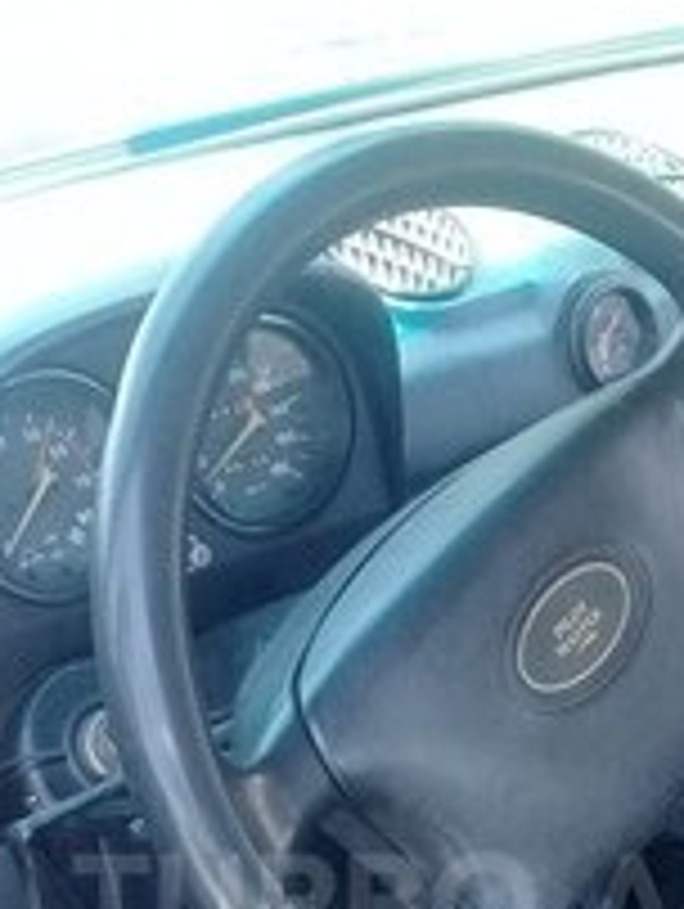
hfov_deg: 19.4
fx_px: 1998
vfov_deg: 24.5
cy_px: 904
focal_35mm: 76
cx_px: 418
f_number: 2.2
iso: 100
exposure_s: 1/100
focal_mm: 3.3
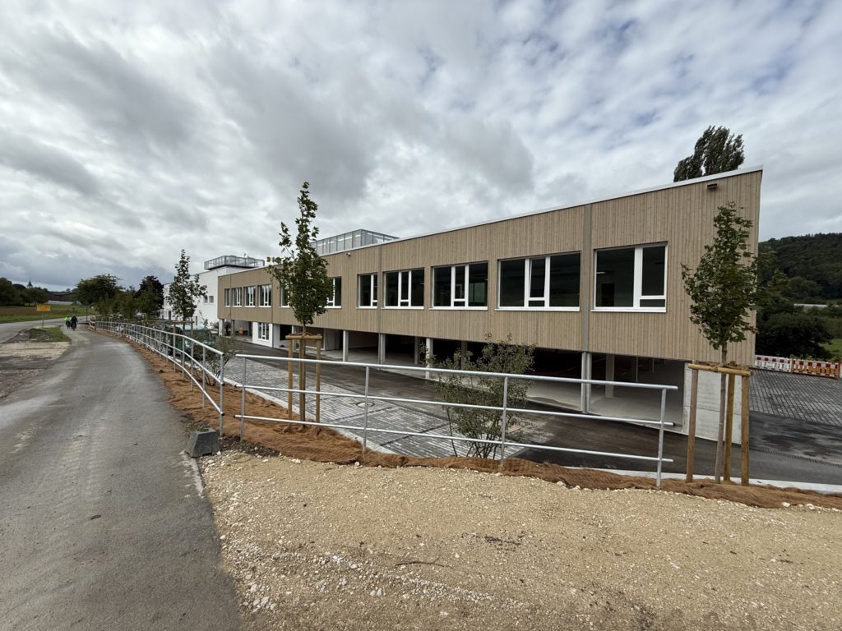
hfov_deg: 102.1
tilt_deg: -0.2
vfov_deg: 85.7
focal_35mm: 14
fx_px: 341
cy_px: 316
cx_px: 421
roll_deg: -1.5
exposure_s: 1/2092
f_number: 2.2
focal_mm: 2.22
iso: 50
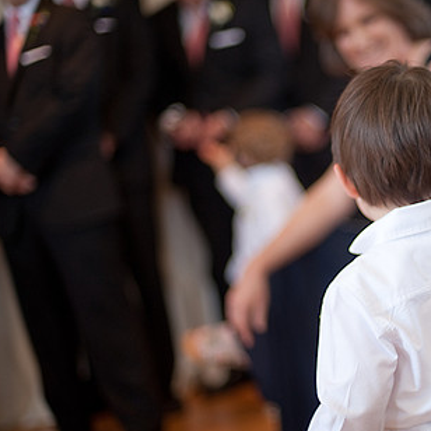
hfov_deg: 21.3
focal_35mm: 80
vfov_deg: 21.7
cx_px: 368
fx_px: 1127
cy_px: 207
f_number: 1.4
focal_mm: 50
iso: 200
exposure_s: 1/320
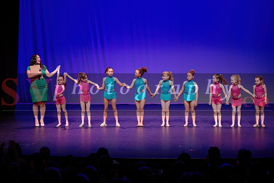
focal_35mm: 100
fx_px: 762
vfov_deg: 13.7
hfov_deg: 20.4
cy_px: 78
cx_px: 132
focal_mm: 85
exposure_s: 1/500
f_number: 2.8
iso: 1250
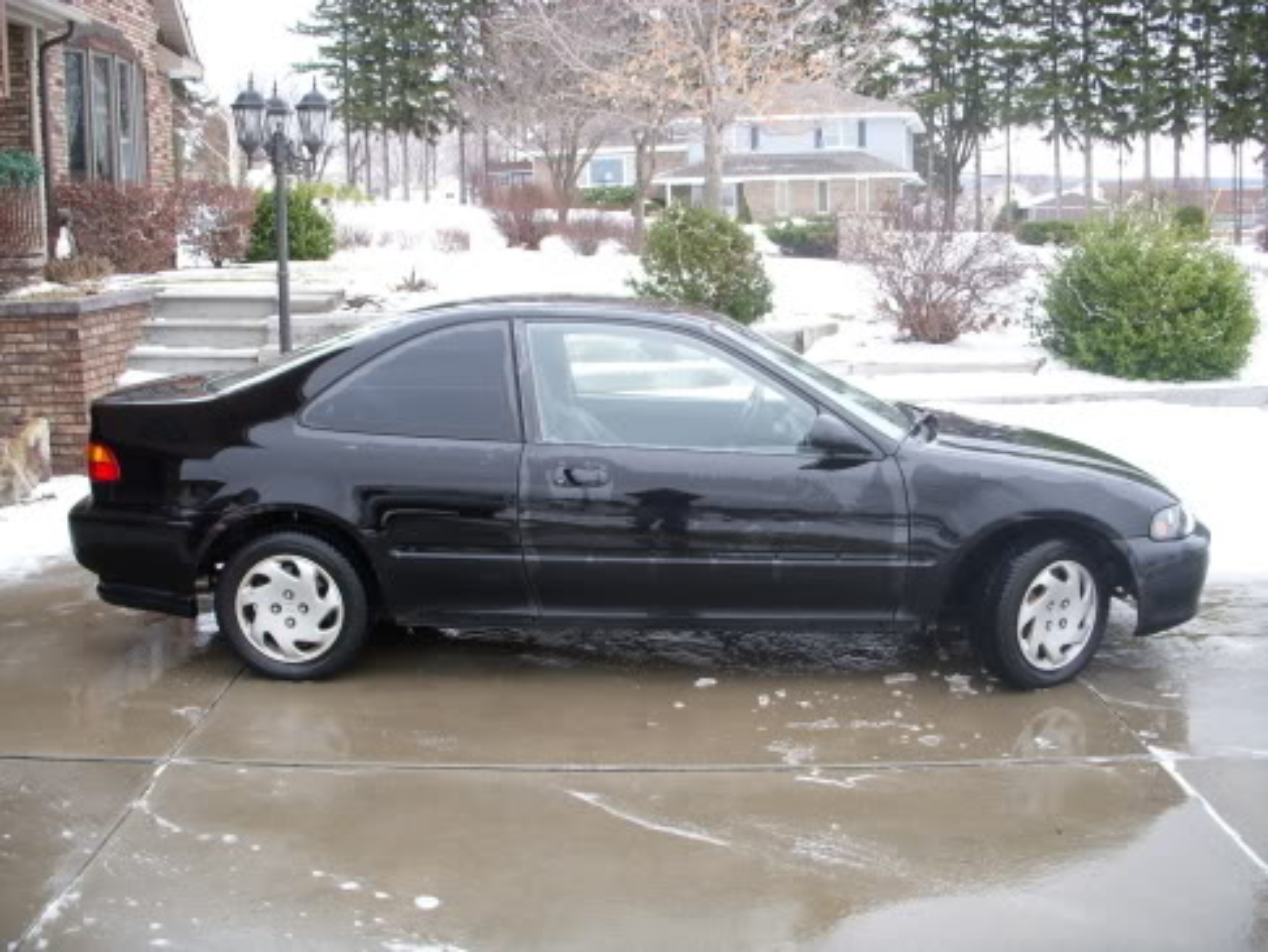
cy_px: 476
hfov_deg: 49.0
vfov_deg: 37.8
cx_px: 634
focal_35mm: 38
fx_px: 1393
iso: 100
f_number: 3.3
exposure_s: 1/100
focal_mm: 6.3
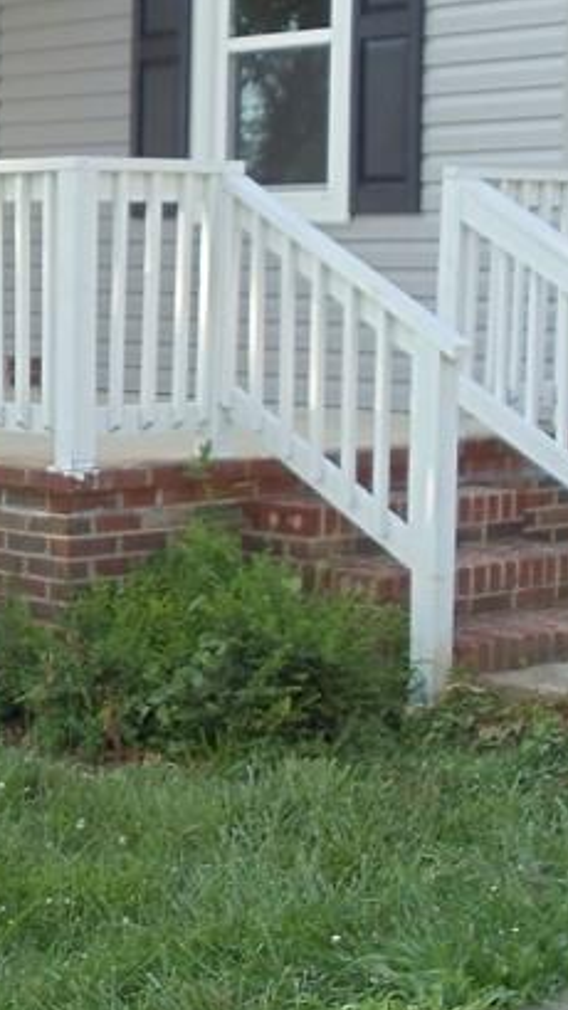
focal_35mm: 120
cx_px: -114
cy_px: 469
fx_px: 3214
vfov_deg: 17.9
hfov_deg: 10.0
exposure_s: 1/160
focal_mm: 6
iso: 80
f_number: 3.5
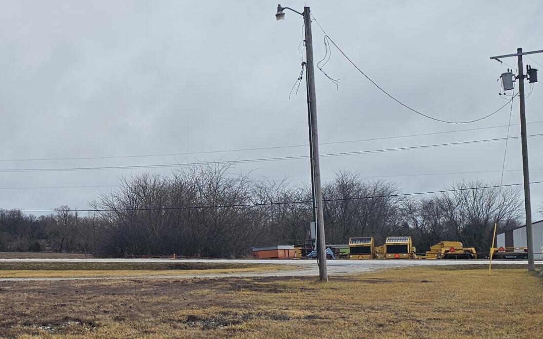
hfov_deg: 29.2
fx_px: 1006
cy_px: 182
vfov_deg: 19.1
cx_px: 76
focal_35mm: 68
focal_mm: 6.3
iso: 10
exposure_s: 1/1093
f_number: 1.7
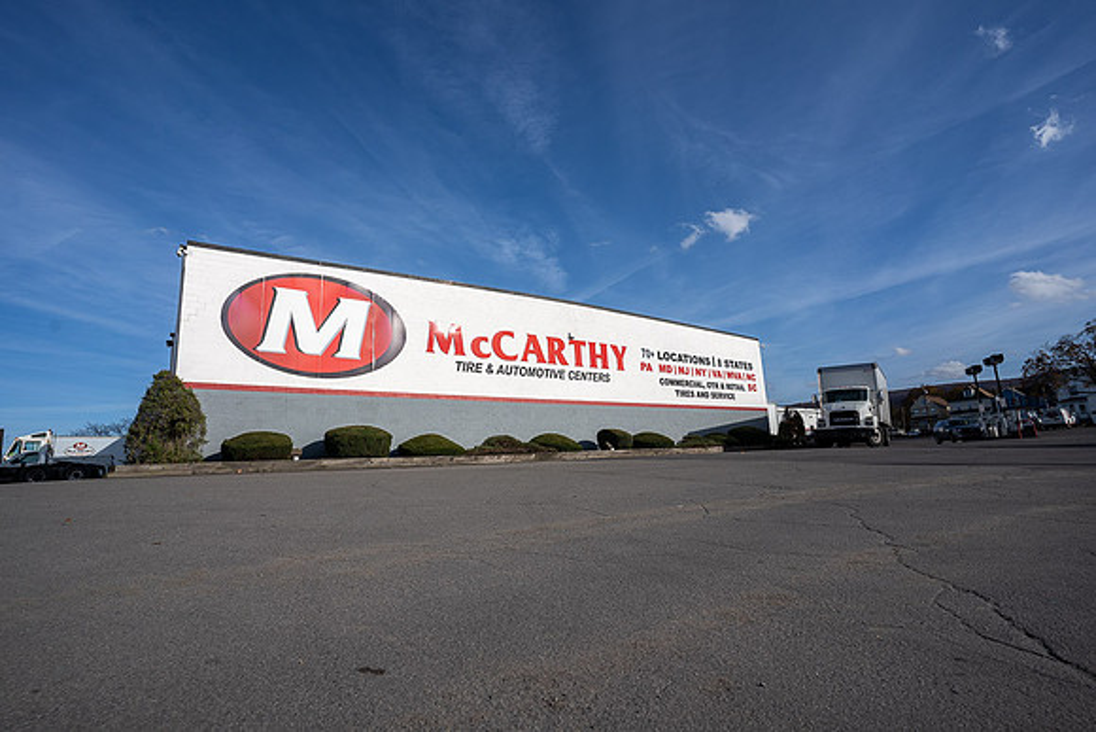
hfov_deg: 93.3
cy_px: 366
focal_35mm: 17
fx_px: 518
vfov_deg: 70.5
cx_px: 548
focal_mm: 17
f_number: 7.1
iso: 125
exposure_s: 1/1000
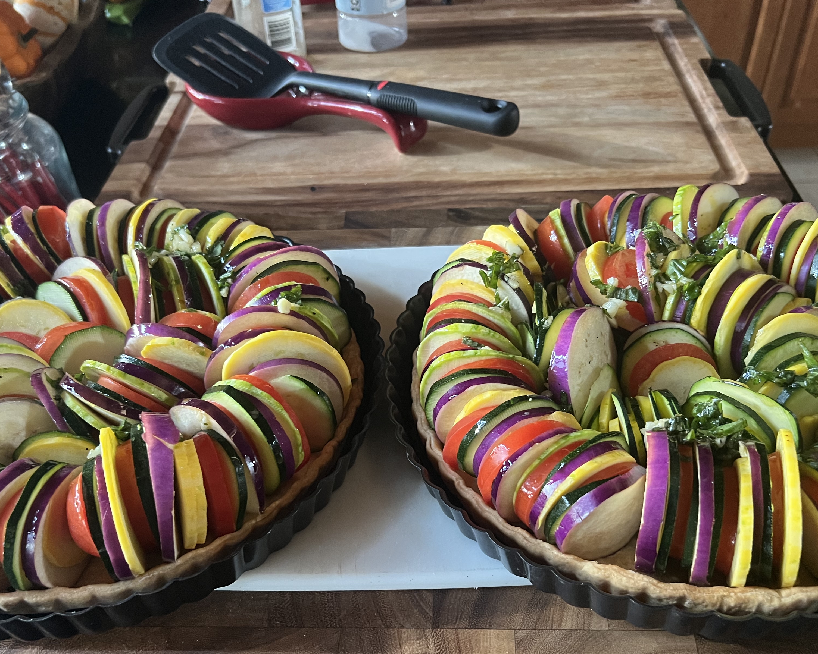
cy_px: 405
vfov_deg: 43.1
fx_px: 823
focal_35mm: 34
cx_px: 406
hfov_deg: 52.8
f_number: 1.5
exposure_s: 1/60
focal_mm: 5.7
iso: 400
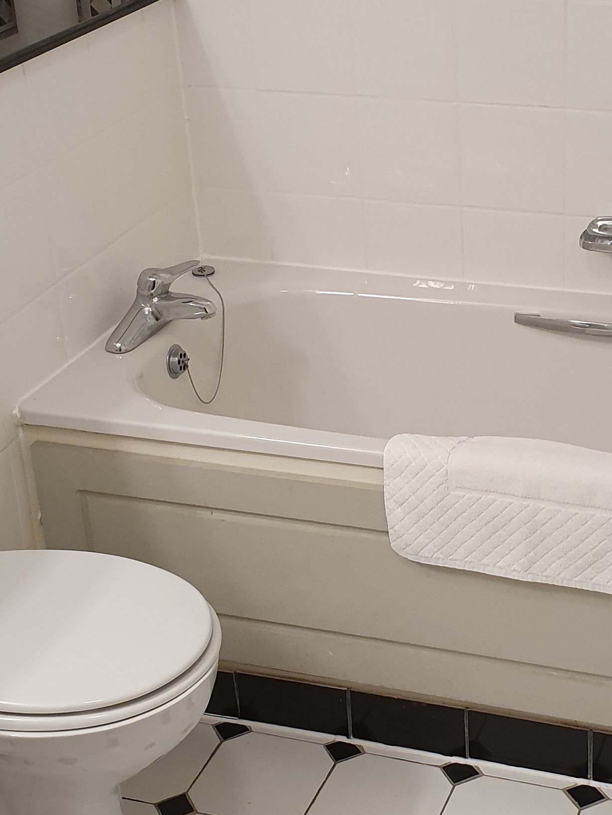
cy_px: 296
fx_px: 1508
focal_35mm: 64
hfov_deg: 22.7
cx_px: 478
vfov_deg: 30.1
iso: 250
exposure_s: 1/50
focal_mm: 4.32
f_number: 2.4
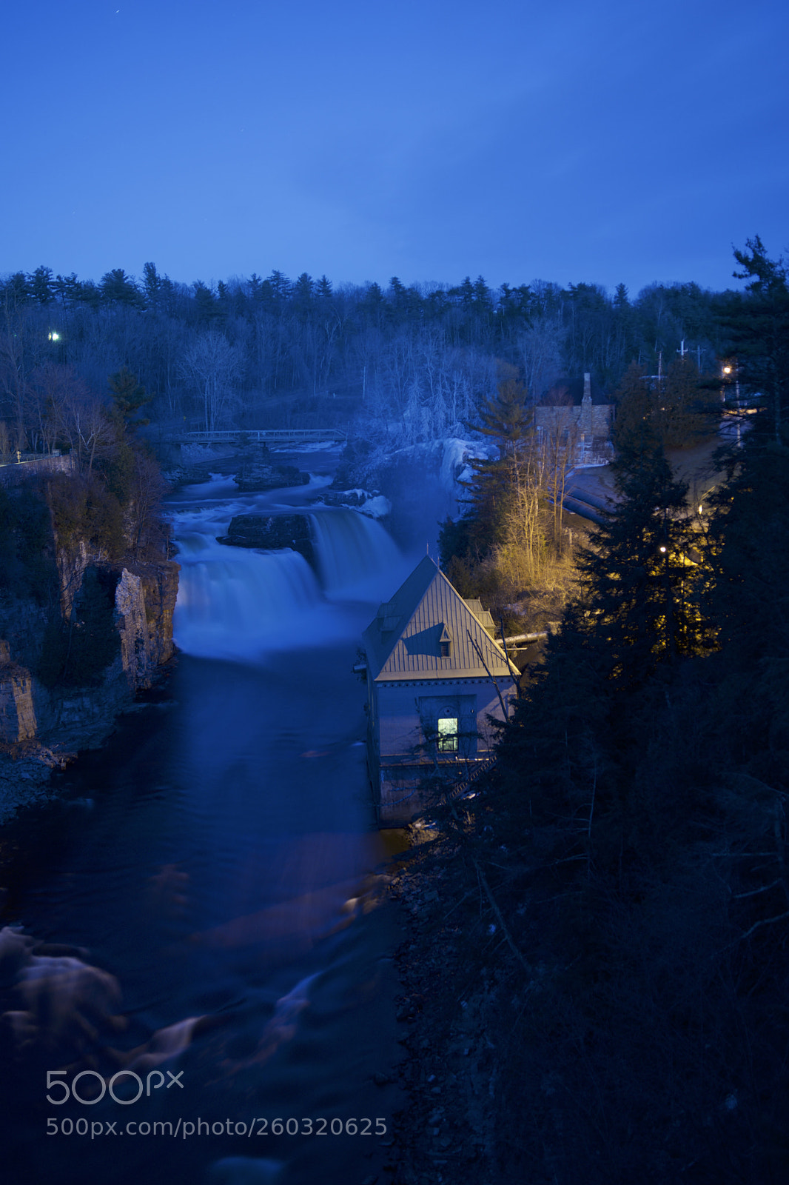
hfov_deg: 35.5
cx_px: 394
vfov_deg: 51.3
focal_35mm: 38
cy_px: 592
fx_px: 1233
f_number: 1.8
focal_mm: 25
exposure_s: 25
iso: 100
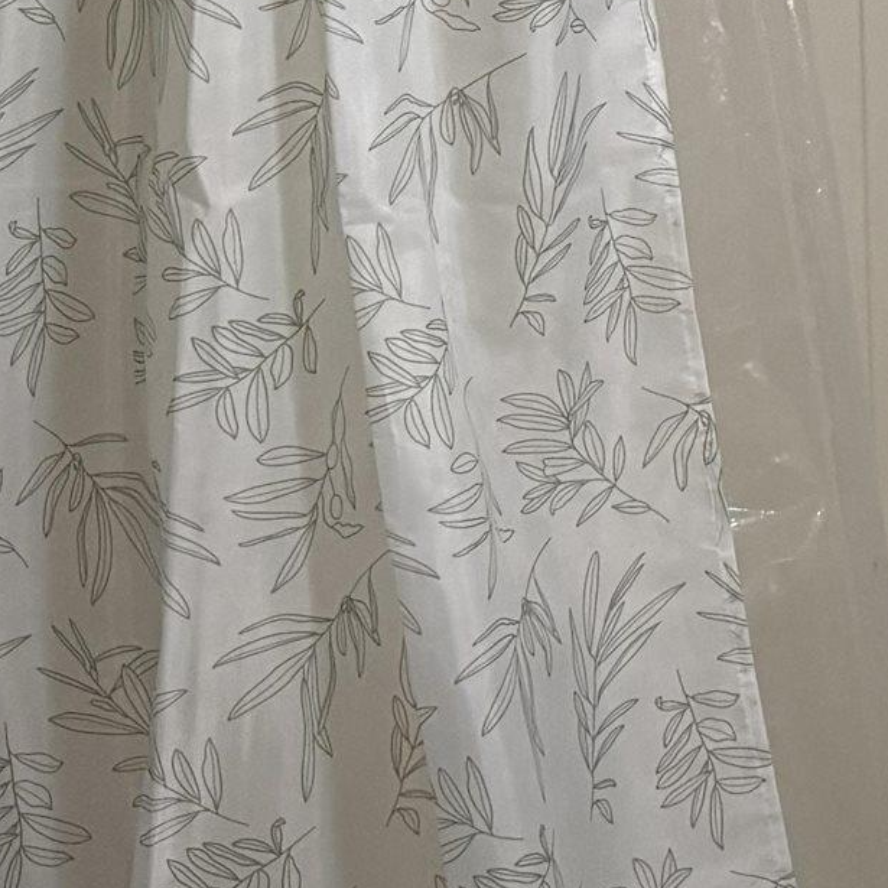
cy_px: 3
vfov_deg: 16.1
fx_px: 3076
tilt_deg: -9.9
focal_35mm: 106
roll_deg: +0.5
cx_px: 1372
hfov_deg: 15.1
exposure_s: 1/60
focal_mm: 6.76
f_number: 1.78
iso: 500
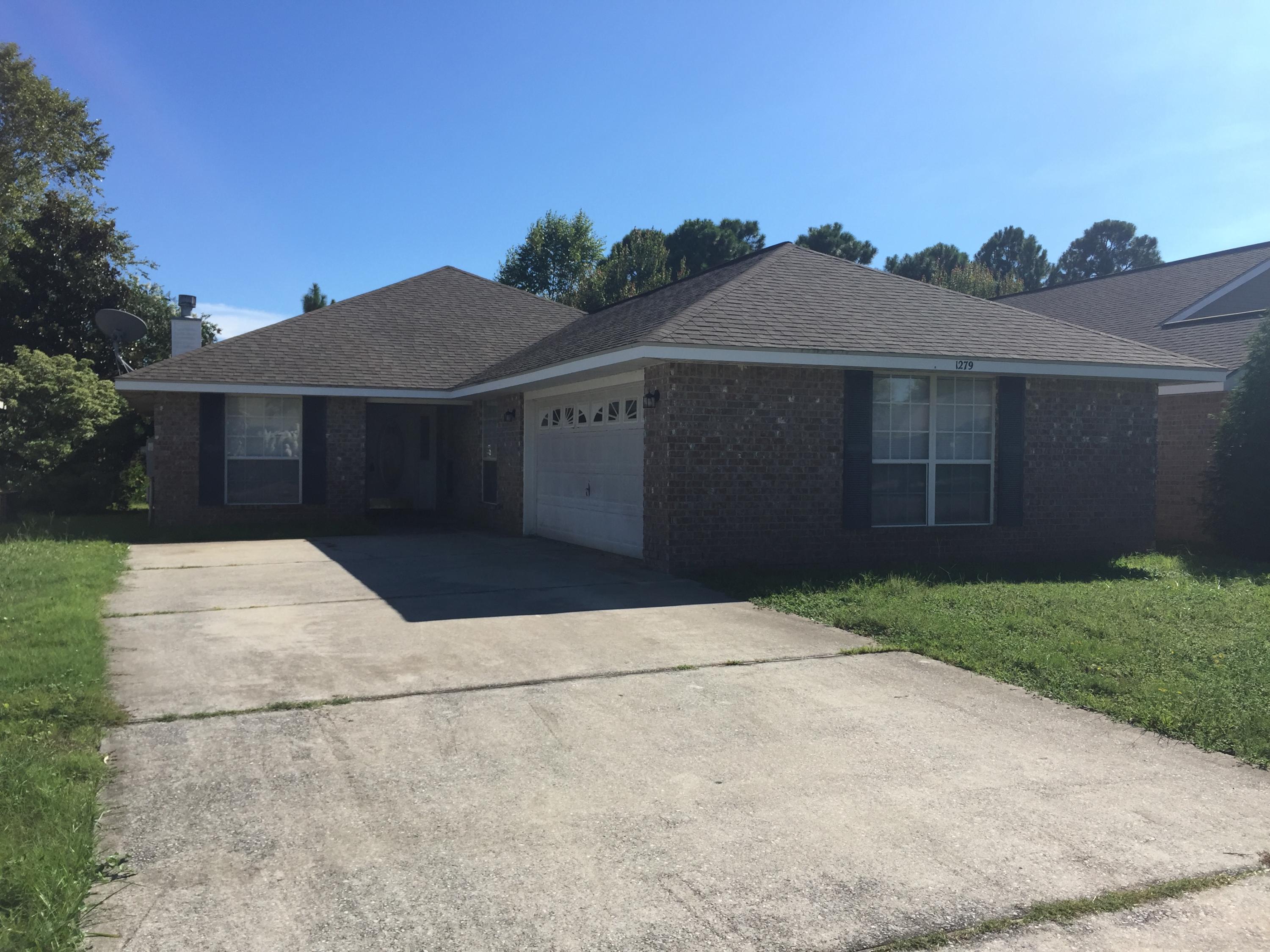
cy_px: 476
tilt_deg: -0.8
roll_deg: -1.1
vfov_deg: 48.2
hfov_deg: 61.7
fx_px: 1064
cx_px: 635
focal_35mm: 29
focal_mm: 4.15
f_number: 2.2
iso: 32
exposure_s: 1/1721
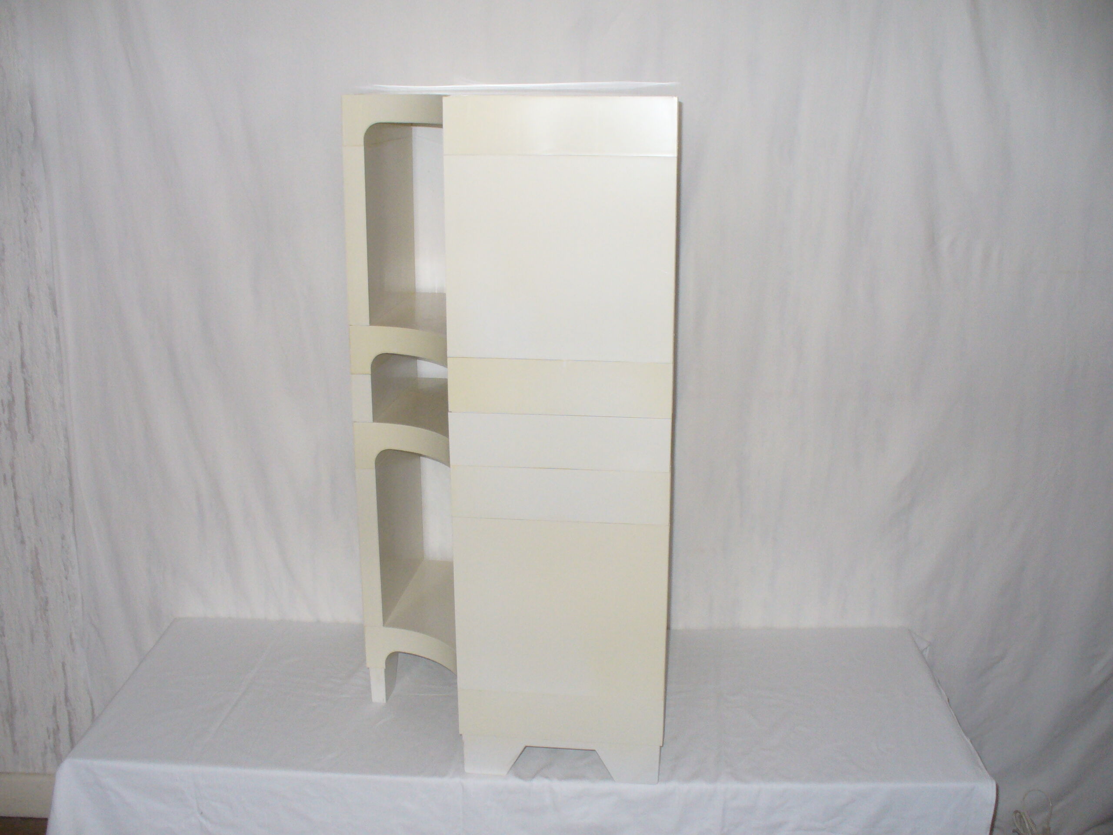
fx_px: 1190
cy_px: 418
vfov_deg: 38.7
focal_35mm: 37
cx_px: 556
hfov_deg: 50.1
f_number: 2.8
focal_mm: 6.1
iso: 200
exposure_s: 1/30
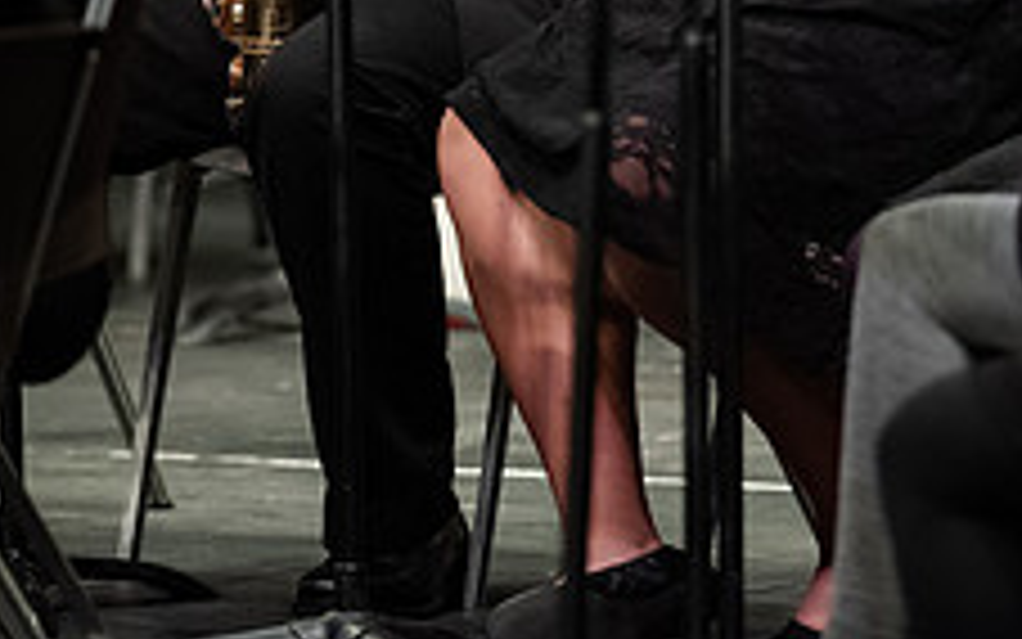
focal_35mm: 783
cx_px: 473
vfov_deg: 1.7
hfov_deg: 2.7
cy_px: -218
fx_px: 21814
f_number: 3.2
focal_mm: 300
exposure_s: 1/250
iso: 3200
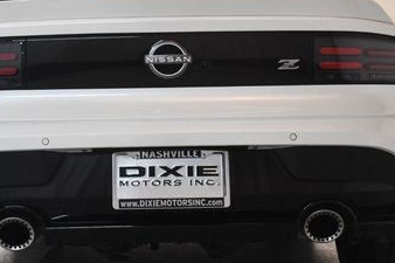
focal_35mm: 91
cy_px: 144
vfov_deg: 15.0
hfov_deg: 22.4
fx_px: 998
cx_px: 172
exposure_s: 1/125
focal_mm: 32
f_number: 4
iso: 1600
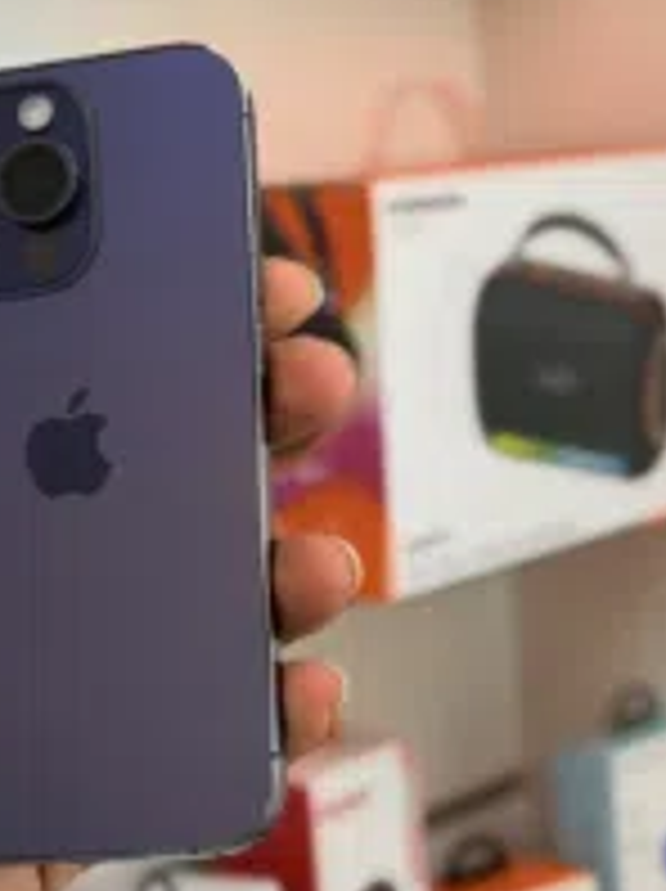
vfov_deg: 20.2
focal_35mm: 97
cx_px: 45
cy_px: 540
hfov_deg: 15.0
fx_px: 2494
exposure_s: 1/429
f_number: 1.78
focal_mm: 6.76
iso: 64
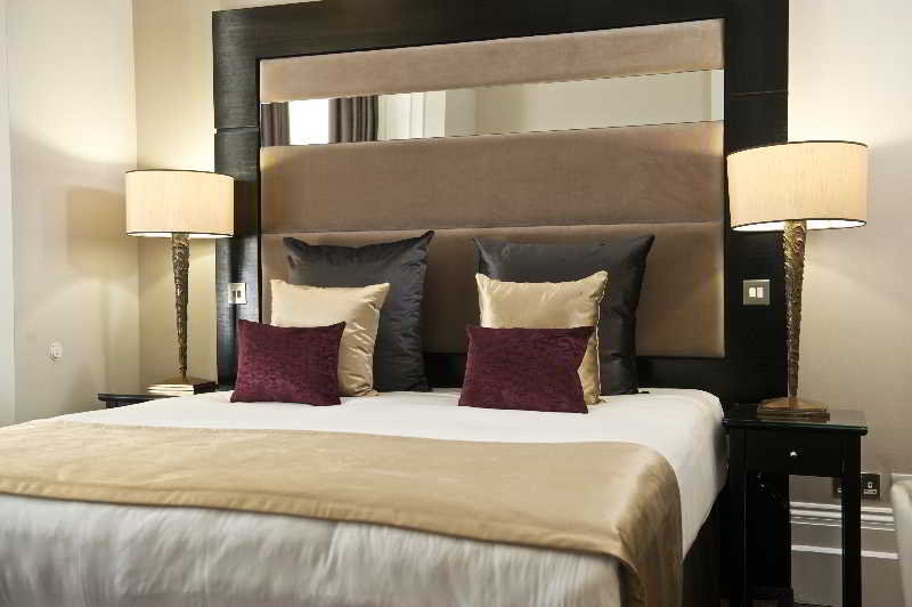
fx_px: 1012
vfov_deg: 33.3
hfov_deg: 48.5
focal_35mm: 40
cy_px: 304
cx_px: 456
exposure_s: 1/15
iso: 400
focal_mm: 40
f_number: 5.6
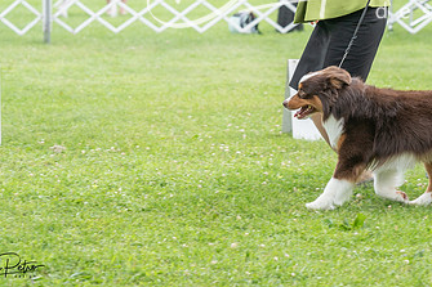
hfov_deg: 11.3
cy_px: 51
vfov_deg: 7.6
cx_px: 334
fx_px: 2171
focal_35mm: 181
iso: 400
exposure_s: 1/400
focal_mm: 99
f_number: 4.5
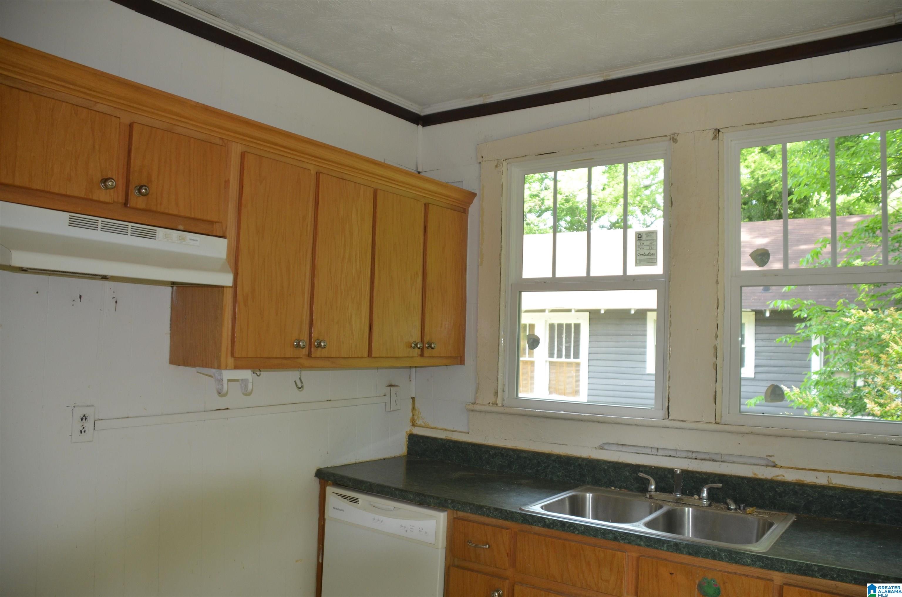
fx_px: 750
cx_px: 451
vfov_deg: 43.4
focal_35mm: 30
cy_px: 298
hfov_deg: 62.0
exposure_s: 1/100
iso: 400
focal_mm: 20
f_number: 3.5
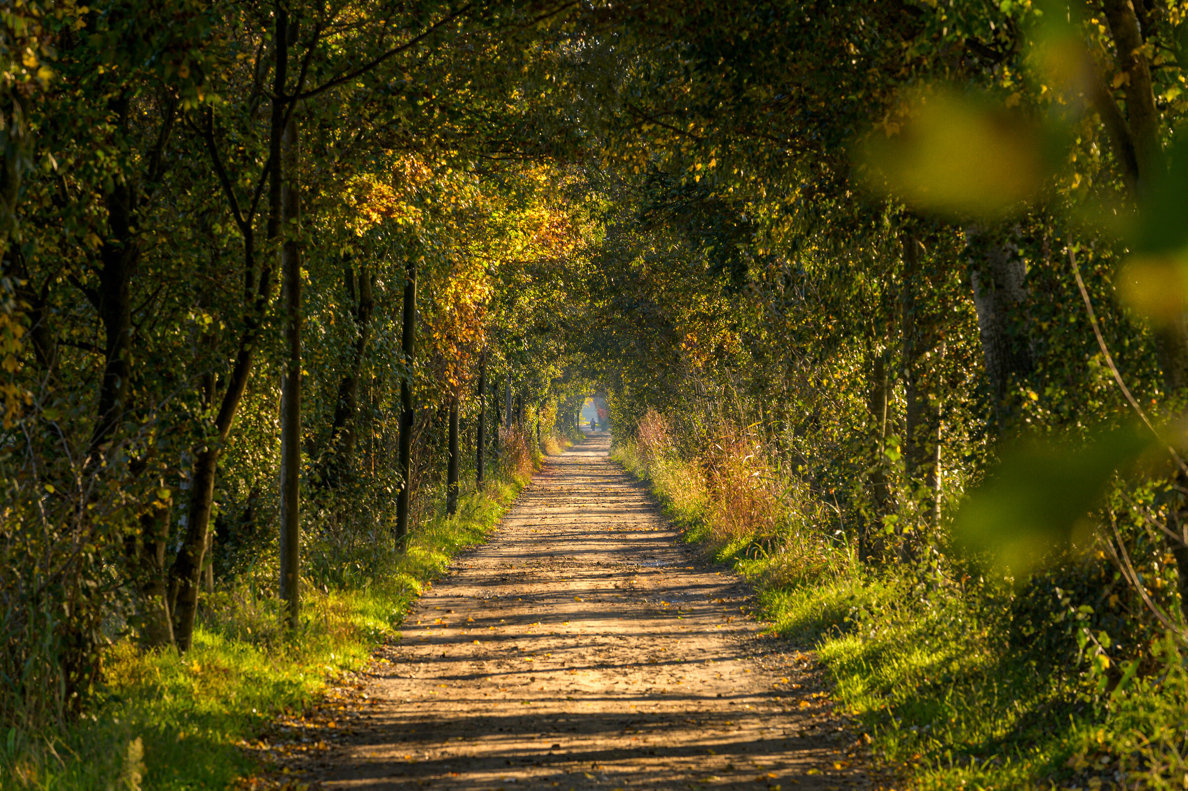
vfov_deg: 6.9
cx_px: 594
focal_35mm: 200
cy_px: 396
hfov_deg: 10.3
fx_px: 6596
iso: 320
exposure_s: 1/125
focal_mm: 200
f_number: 13
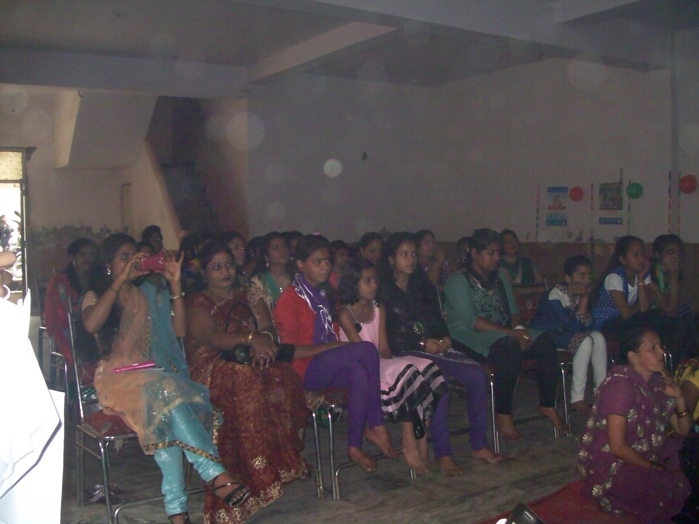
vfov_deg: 39.6
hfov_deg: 51.4
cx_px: 350
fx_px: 727
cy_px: 262
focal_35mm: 36
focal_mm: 6
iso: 160
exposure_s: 1/64
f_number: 2.7
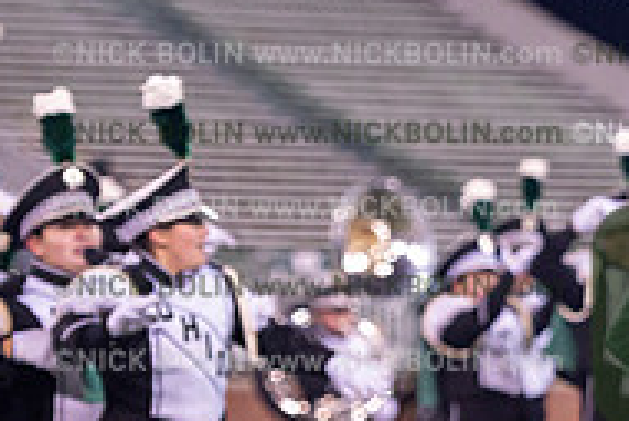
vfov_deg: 4.0
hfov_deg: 6.0
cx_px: 824
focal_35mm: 342
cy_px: 363
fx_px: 5980
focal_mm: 112
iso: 2500
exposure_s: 1/1250
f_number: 2.8
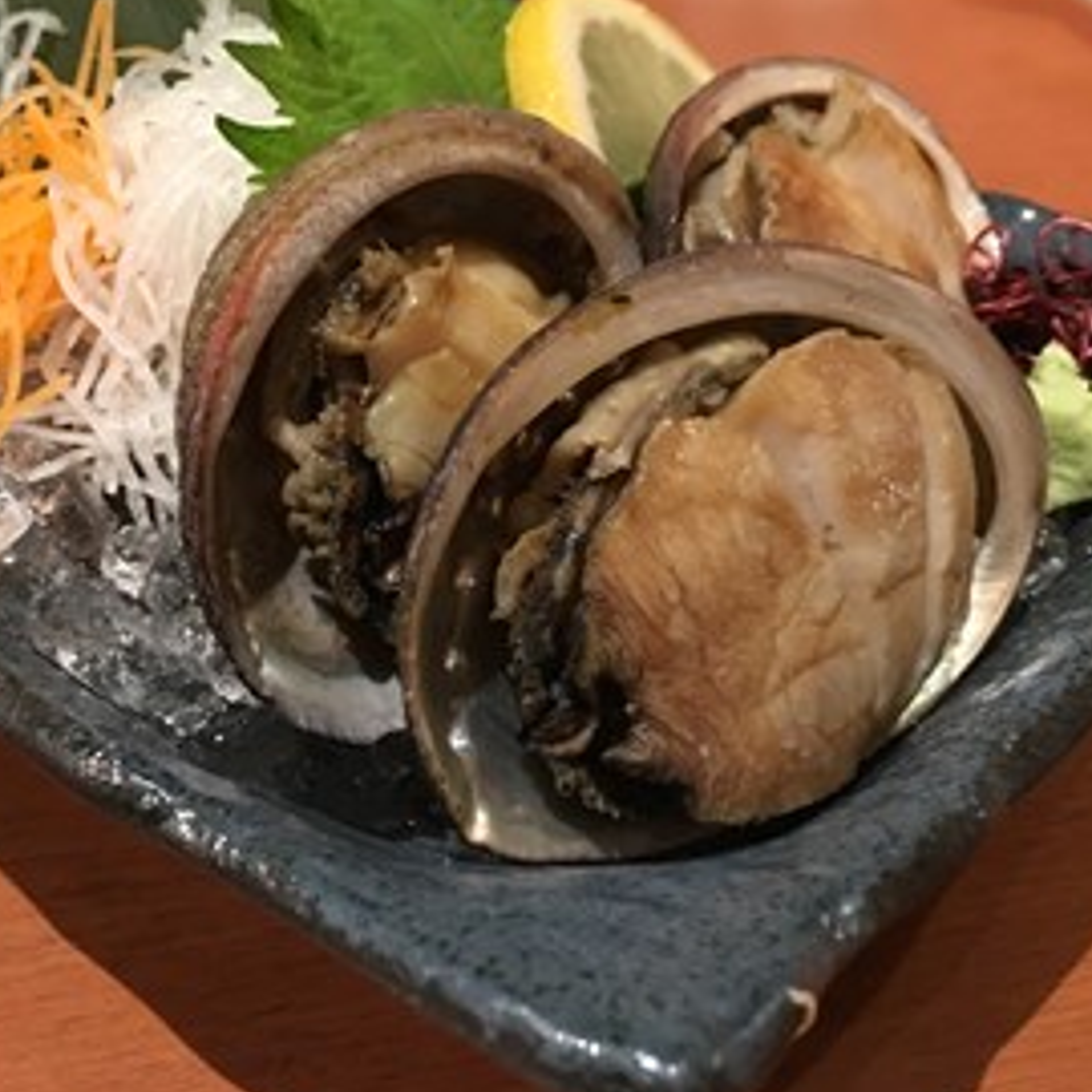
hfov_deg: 43.8
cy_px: 522
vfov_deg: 43.8
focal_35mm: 38
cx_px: 489
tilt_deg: -39.6
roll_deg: -2.1
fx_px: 1356
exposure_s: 1/4
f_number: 2.2
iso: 80
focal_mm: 4.15
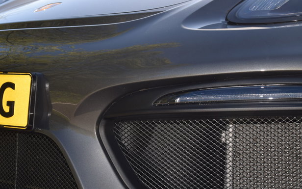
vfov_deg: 16.3
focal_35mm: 80
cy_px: 112
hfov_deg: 25.8
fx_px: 658
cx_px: 117
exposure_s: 1/100
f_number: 8
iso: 100
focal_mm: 42
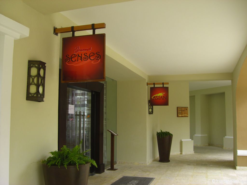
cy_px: 92
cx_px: 124
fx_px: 271
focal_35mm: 38
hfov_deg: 49.0
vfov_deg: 37.7
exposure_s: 1/125
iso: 64
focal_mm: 6.2
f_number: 2.7
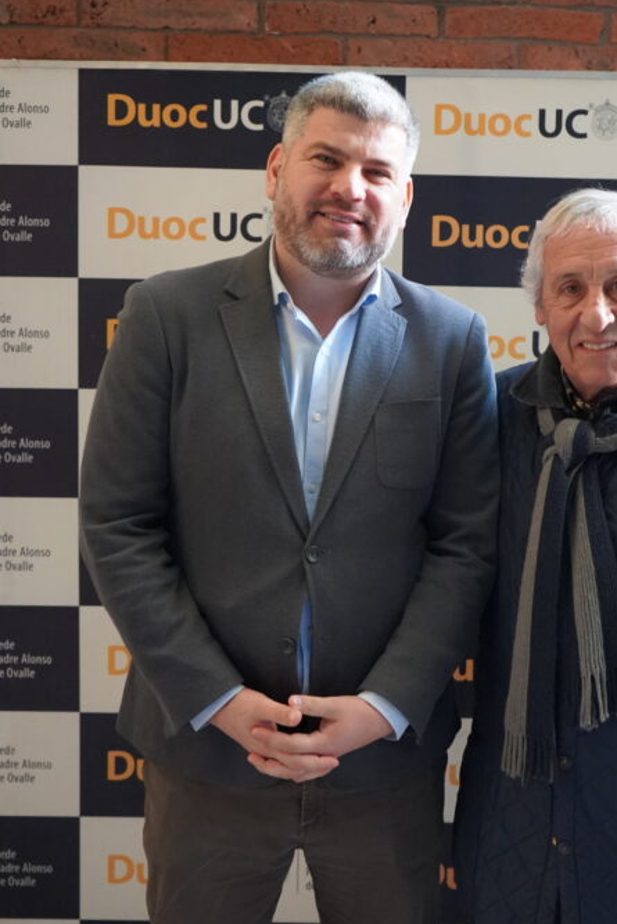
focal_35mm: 43
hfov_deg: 30.9
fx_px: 1105
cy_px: 454
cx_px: 433
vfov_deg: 45.4
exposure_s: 1/160
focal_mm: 28
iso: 6400
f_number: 4
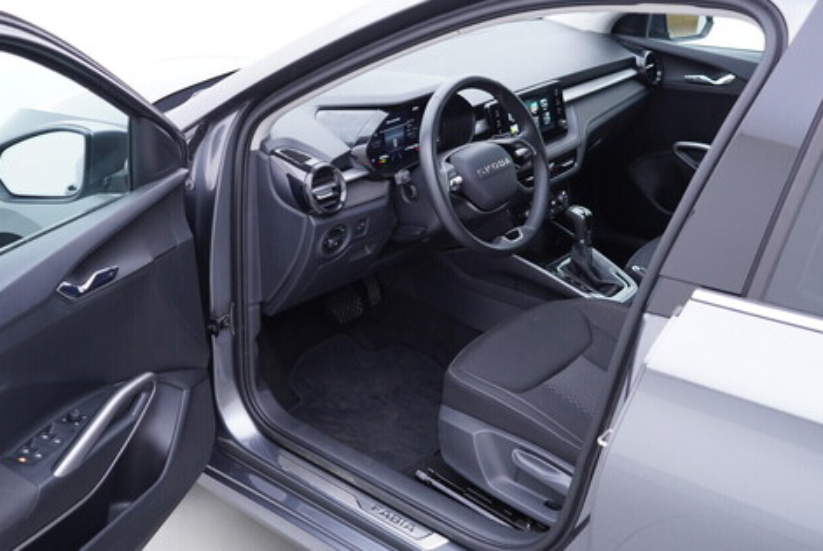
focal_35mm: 42
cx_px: 425
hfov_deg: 46.4
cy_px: 267
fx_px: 961
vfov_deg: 32.0
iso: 160
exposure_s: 1/40
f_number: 2.8
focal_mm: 24
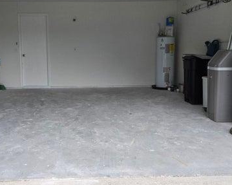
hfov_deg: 45.5
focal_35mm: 40
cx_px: 89
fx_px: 275
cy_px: 77
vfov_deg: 37.2
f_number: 1.8
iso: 250
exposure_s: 1/180
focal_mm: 5.4
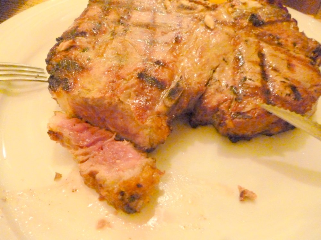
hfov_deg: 63.4
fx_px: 260
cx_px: 160
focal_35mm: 28
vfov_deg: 49.7
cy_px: 120
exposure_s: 1/8
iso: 800
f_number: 3.1
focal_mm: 5
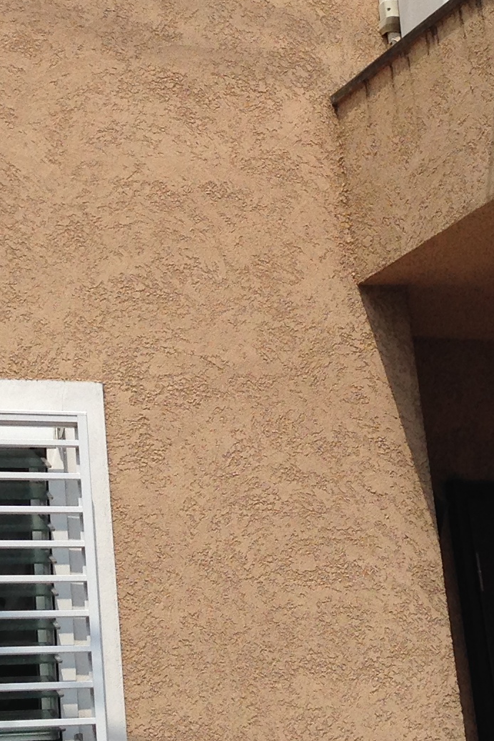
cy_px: 84
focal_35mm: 108
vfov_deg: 18.6
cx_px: 205
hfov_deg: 12.7
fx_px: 2221
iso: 50
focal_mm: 4.12
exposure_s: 1/2857
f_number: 2.4
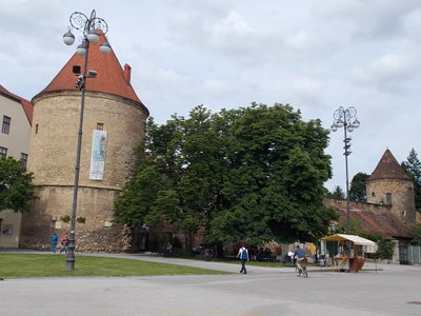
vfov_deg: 36.8
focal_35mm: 39
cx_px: 210
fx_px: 474
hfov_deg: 47.9
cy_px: 158
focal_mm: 6.9
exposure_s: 1/80
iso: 80
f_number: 9.8
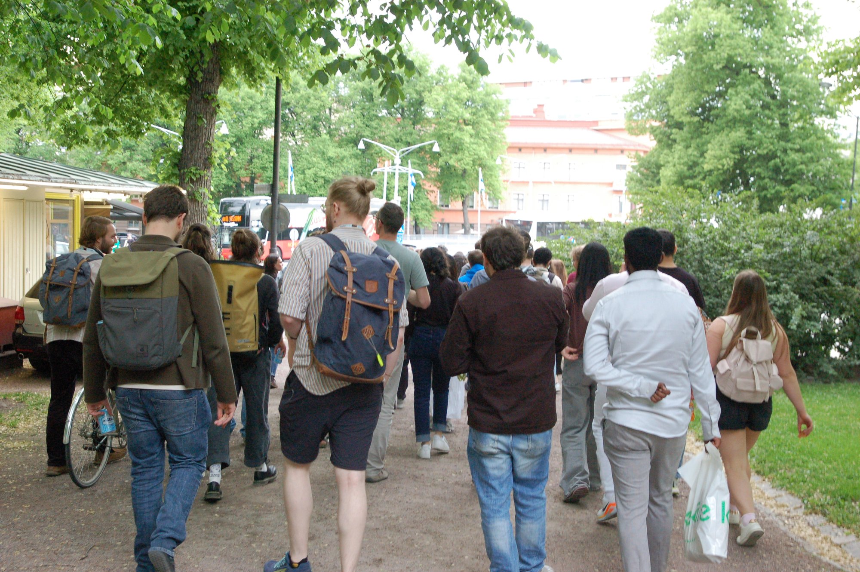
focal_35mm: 46
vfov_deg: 28.9
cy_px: 286
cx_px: 430
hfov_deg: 42.4
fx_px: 1110
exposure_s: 1/125
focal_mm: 31
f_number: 6.3
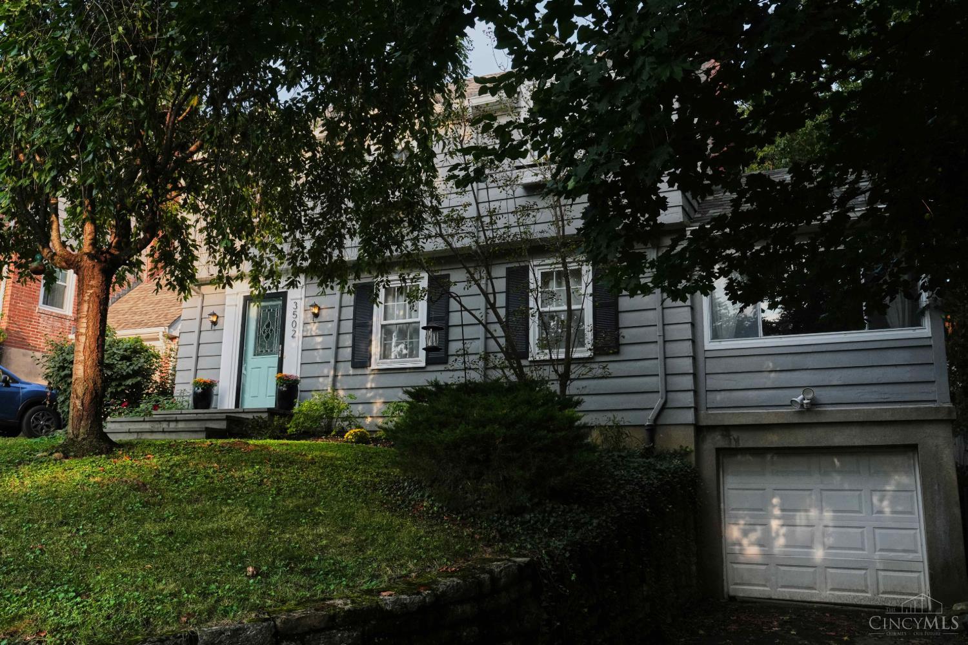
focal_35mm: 31
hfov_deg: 60.3
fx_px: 833
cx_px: 484
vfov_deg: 42.3
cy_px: 322
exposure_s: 1/100
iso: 800
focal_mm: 31
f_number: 11
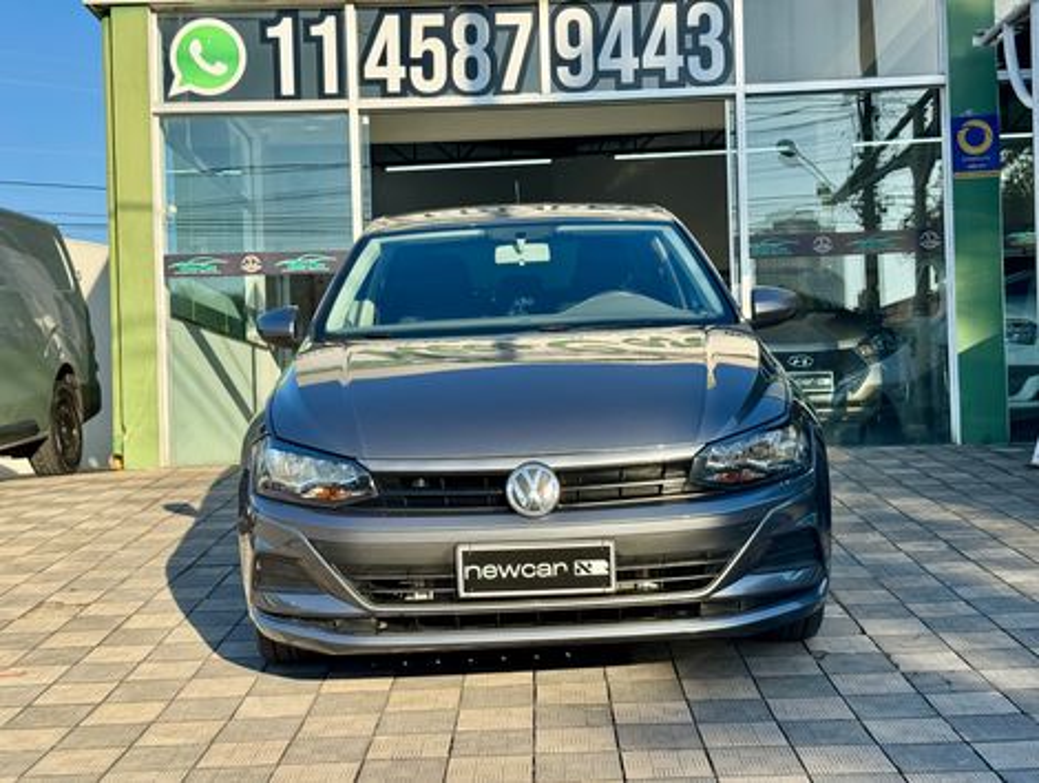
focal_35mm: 48
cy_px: 392
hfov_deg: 39.6
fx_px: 1443
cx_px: 520
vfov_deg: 30.3
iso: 64
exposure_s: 1/1681
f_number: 1.78
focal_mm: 6.76
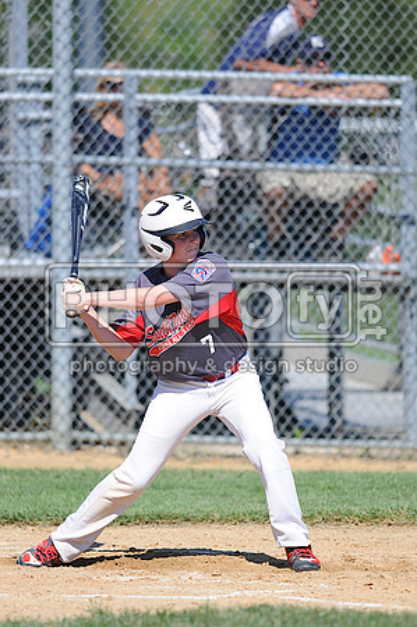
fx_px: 7836
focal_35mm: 450
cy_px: 314
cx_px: 208
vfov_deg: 4.6
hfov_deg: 3.0
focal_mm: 300
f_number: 4
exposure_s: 1/1600
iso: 200
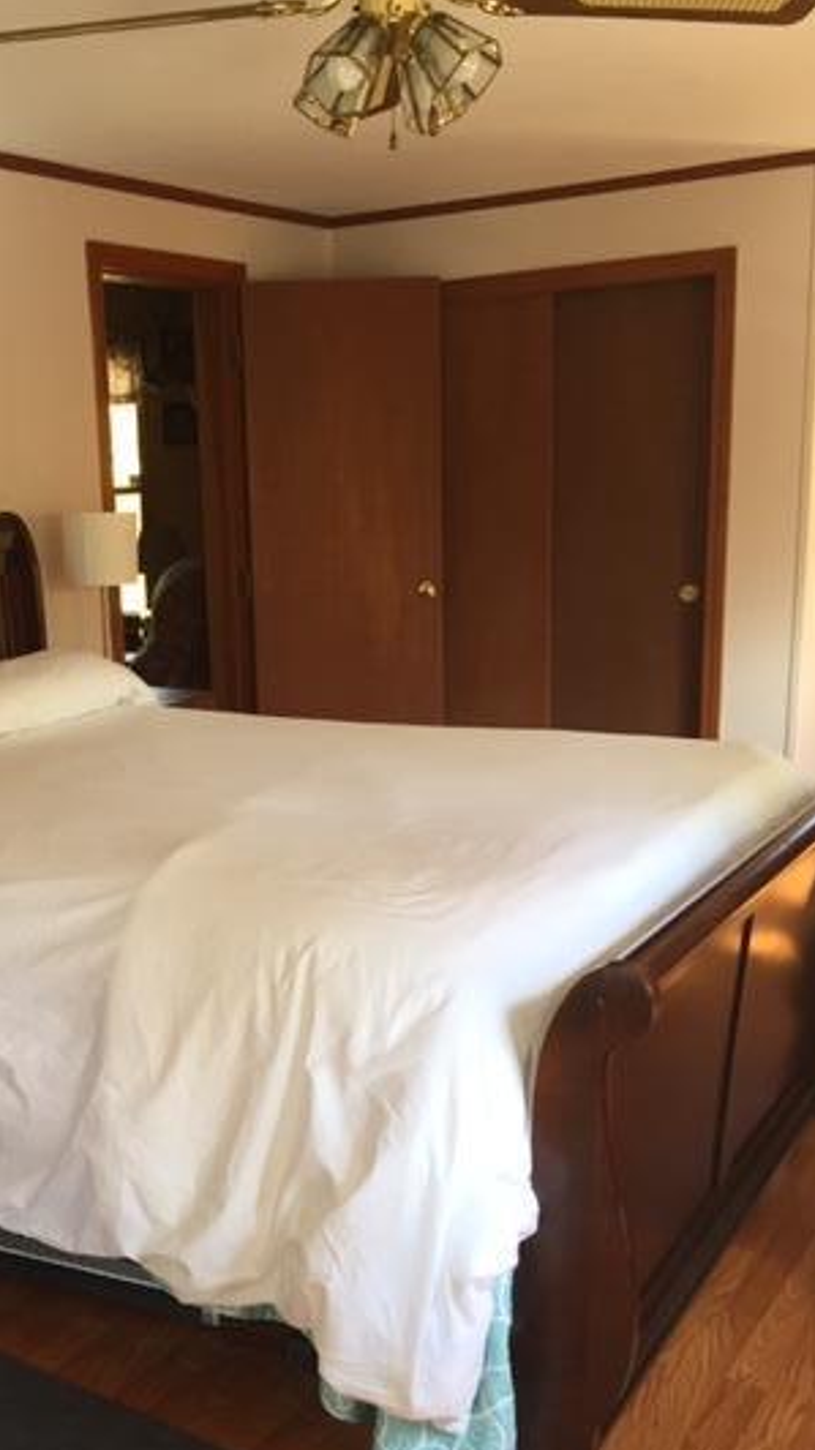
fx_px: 1461
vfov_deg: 52.7
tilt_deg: -11.7
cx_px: 169
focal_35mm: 38
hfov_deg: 30.5
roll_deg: +3.4
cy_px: 815
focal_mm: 4.15
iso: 32
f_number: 2.2
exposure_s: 1/40
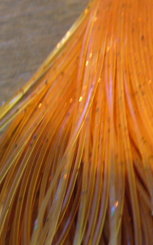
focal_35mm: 82
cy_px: 189
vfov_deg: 24.9
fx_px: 546
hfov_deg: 15.8
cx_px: 123
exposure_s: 1/30
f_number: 2.8
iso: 200
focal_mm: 7.8
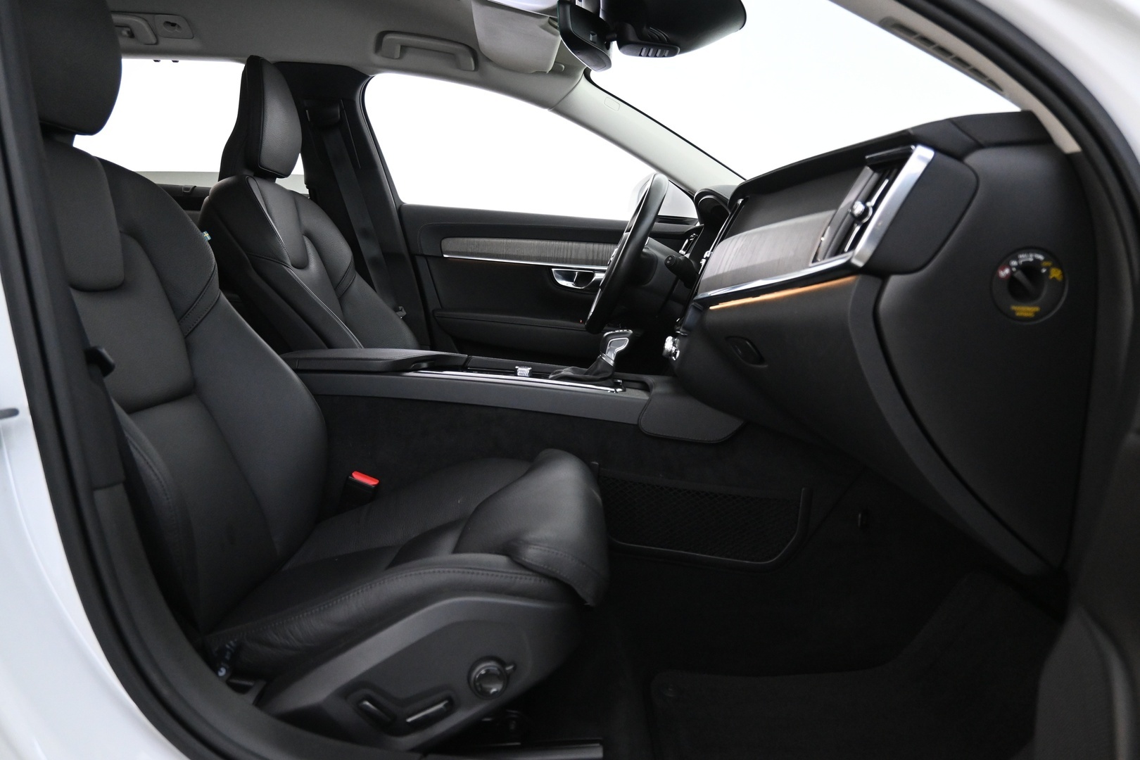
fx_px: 831
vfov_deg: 49.1
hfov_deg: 68.9
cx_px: 570
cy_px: 380
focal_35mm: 26
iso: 3200
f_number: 3.5
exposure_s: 1/30
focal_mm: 17.5
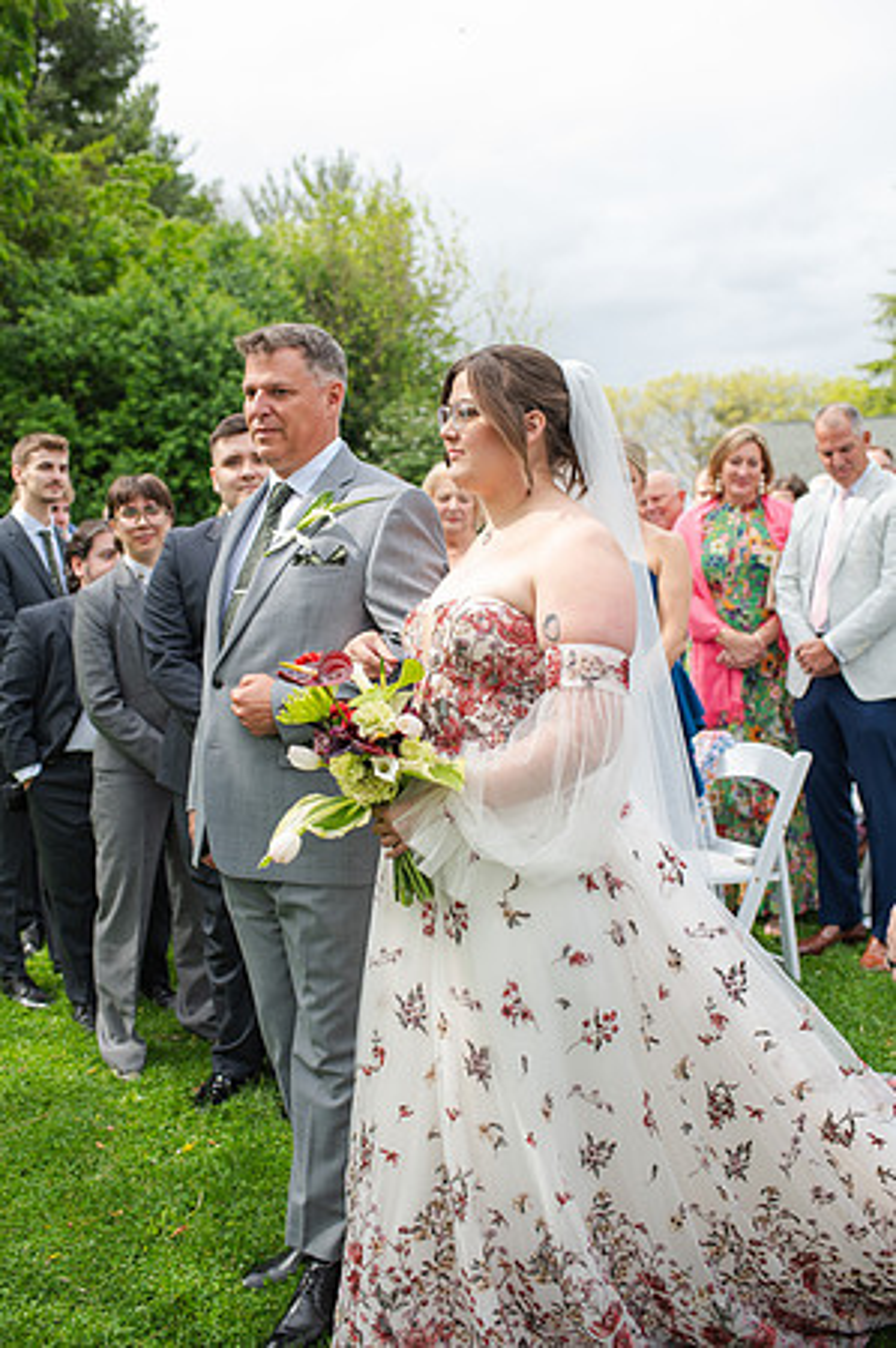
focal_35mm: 35
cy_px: 674
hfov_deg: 37.8
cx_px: 448
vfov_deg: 54.5
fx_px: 1310
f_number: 3.5
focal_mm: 35
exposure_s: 1/400
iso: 100
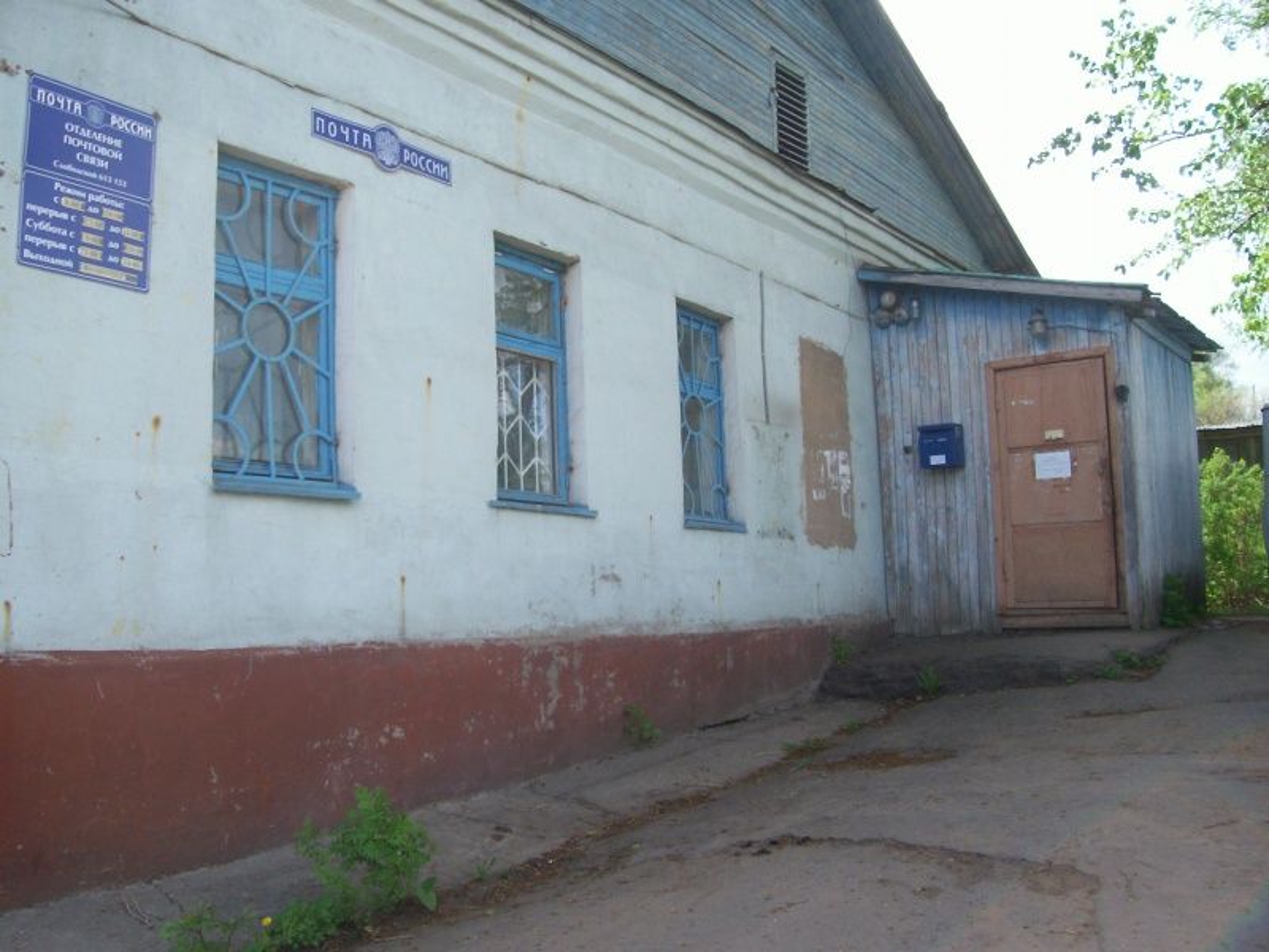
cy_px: 476
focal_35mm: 34
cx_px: 634
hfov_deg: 54.0
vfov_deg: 41.8
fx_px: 1246
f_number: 2.7
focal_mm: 5.6
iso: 80
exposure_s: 1/439
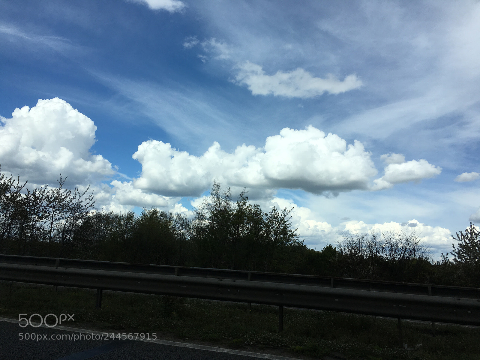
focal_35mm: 29
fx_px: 402
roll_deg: -4.6
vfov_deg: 48.2
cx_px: 240
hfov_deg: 61.7
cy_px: 180
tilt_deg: +9.9
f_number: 2.2
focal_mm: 4.15
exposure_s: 1/2564
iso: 25
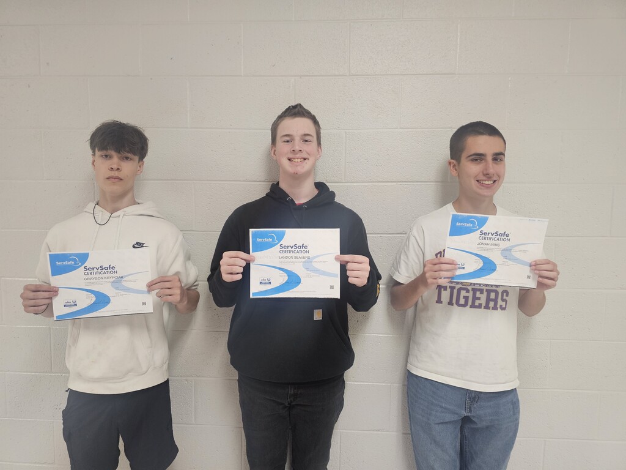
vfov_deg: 58.9
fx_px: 416
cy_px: 235
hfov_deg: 73.9
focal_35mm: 23
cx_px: 313
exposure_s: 1/120
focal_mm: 6.3
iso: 500
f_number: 1.7
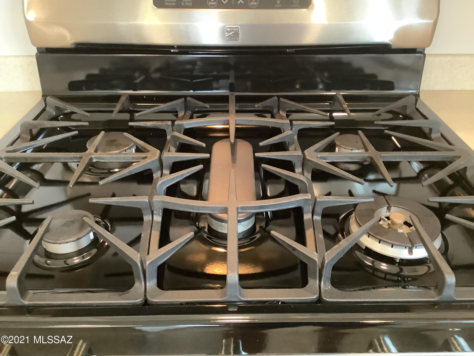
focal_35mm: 31
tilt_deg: -31.8
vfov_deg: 45.4
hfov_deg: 58.4
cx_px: 237
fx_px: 424
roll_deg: -0.4
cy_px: 178
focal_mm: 3.3
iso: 640
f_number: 2.4
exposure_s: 1/30
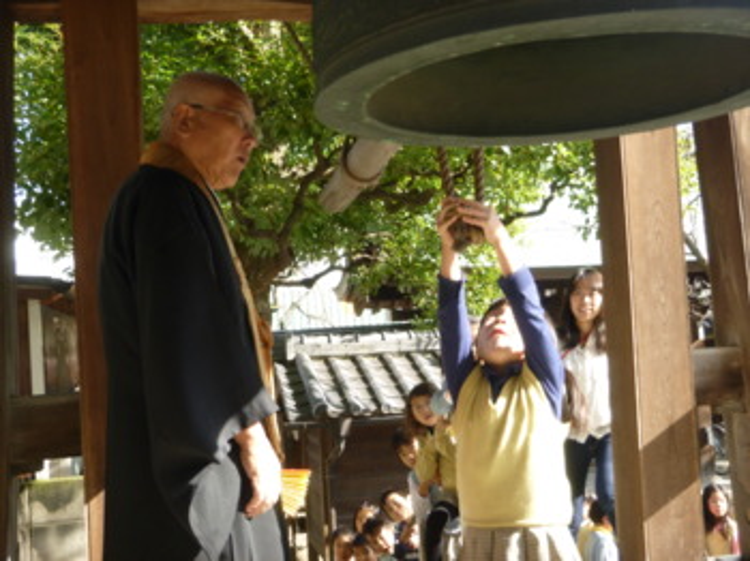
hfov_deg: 43.0
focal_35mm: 44
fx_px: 953
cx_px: 375
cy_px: 280
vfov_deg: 32.8
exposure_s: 1/80
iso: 160
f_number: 4.7
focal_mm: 7.9
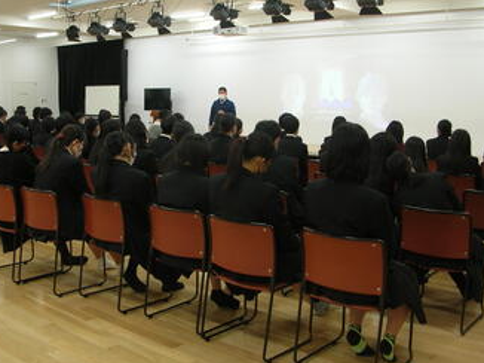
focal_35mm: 43
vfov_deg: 33.5
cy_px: 164
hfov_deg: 43.9
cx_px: 227
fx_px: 601
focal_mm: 5.8
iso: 50
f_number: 2.8
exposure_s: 1/16.6
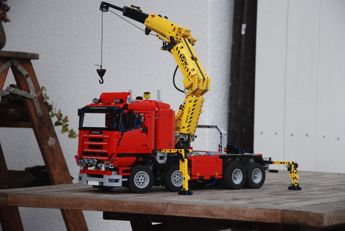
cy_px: 116
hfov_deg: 18.1
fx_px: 1080
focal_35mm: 112
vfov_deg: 12.2
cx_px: 172
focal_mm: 75
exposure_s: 1/250
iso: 100
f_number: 5.6
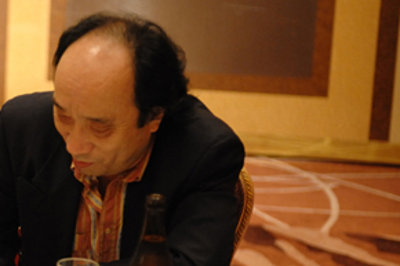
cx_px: -12
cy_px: 161
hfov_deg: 14.7
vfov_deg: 10.0
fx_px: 1521
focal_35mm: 137
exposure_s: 1/125
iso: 3600
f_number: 2.8
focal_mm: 62
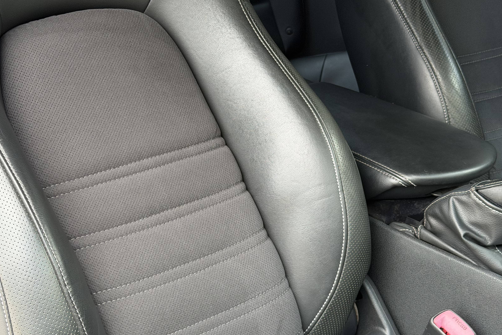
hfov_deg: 31.8
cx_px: 199
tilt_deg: -25.0
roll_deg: -0.6
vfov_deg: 21.6
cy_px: 190
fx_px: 878
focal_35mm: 63
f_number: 1.78
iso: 64
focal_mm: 6.76
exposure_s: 1/221
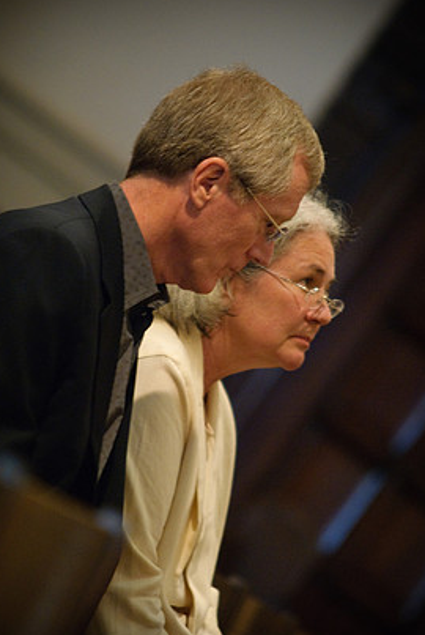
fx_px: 5463
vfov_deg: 6.6
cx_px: 201
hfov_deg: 4.5
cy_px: 331
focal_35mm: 310
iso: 800
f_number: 2.8
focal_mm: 185
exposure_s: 1/40
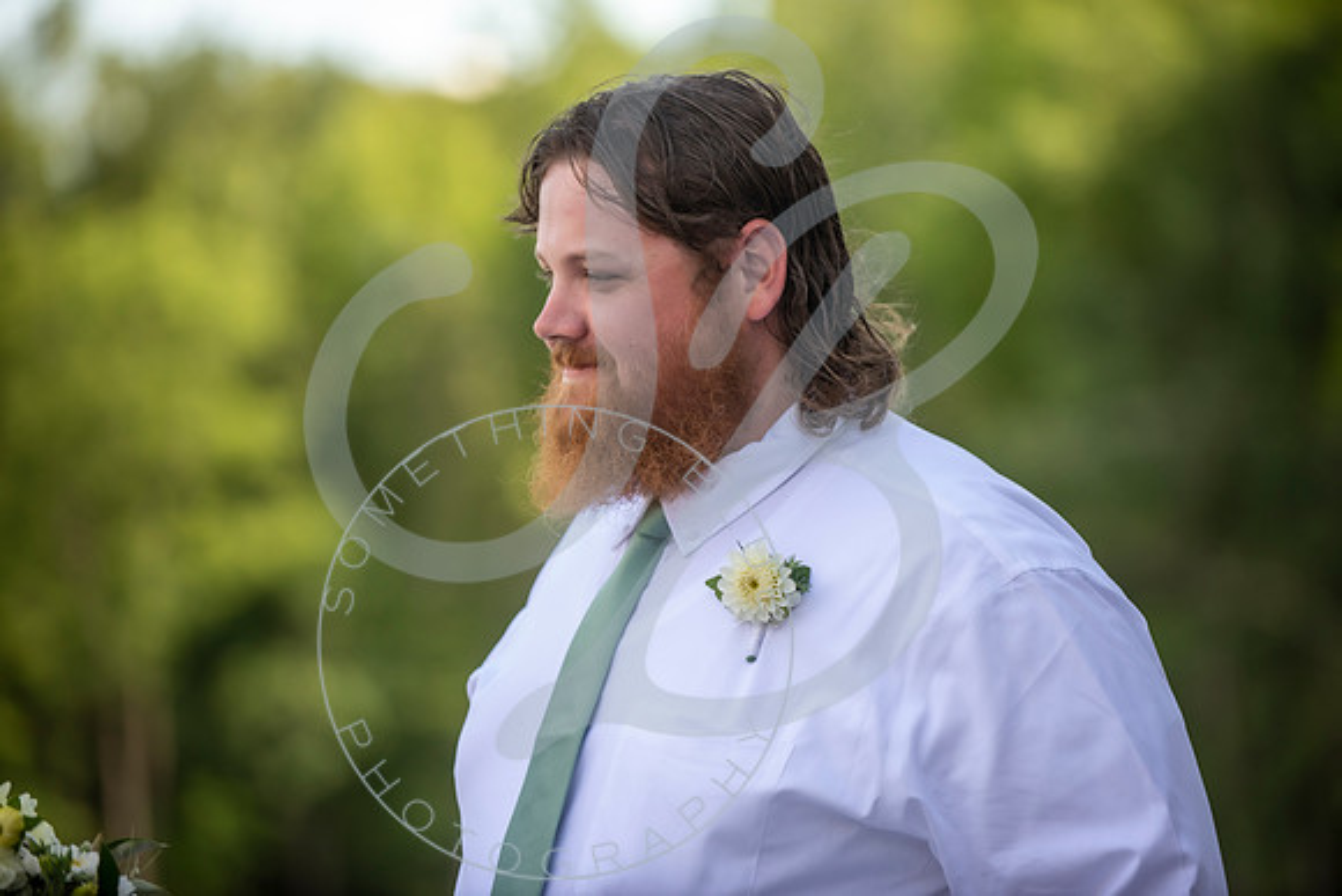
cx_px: 671
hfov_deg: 13.7
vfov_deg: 9.2
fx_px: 5593
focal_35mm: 150
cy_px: 448
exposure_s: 1/800
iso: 320
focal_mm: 150
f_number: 2.8
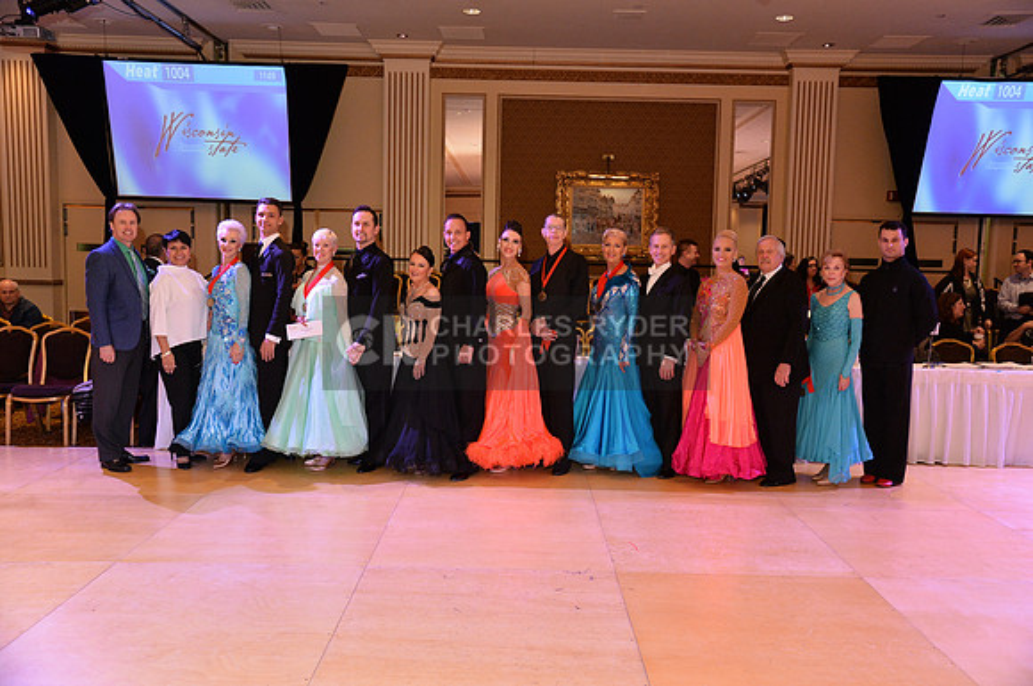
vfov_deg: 42.2
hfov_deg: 60.4
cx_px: 516
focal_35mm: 31
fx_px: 888
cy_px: 343
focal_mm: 31
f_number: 5
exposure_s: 1/250
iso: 2000
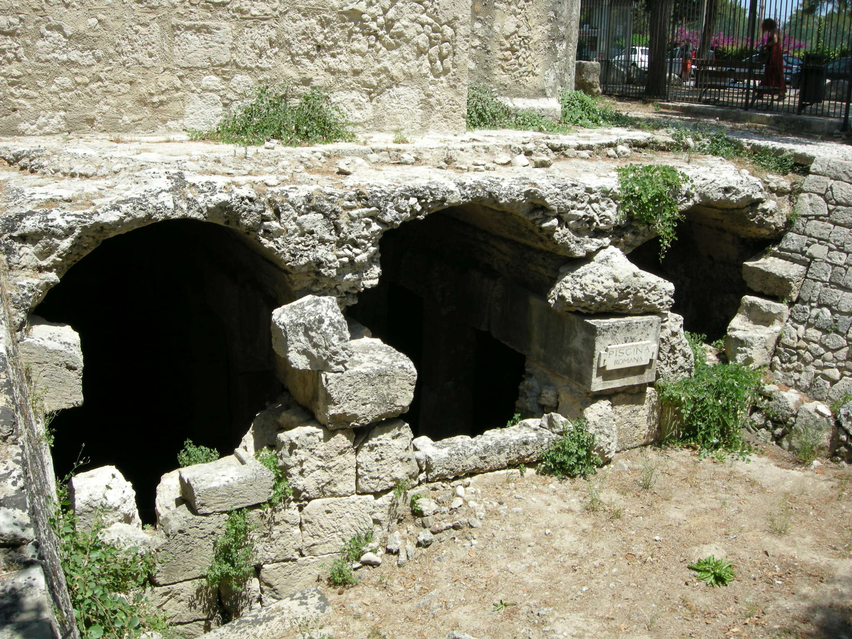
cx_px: 426
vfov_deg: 39.7
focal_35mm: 36
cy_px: 320
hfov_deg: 51.4
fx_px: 886
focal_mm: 7.5
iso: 64
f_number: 5.4
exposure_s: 1/216
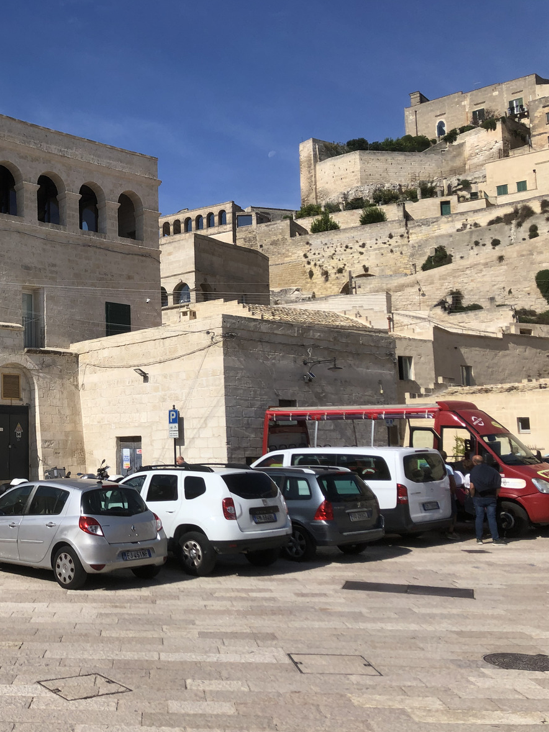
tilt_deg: +6.9
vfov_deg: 49.0
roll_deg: +1.3
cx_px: 59
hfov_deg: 35.6
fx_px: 804
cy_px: 362
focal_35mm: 38
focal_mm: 4
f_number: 1.8
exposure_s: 1/3003
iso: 20
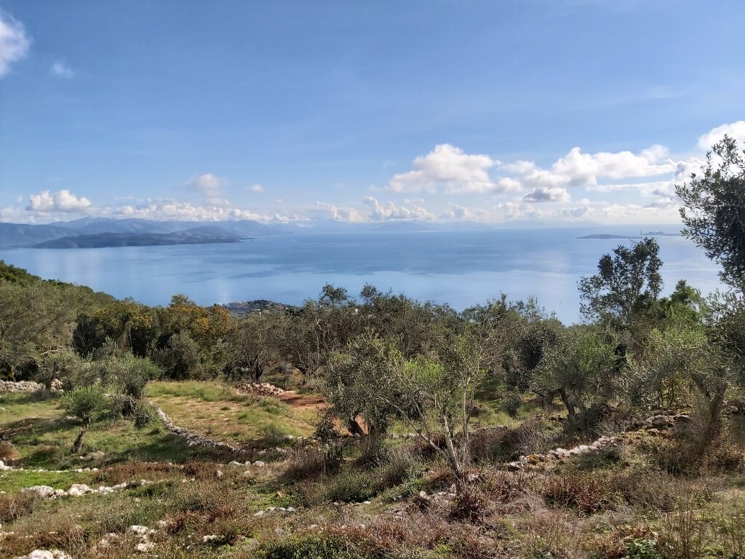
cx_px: 372
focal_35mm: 26
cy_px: 280
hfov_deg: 67.3
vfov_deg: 53.1
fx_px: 560
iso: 64
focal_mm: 3.92
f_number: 1.7
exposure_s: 1/3238
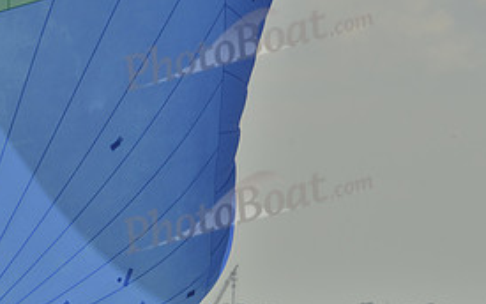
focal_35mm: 623
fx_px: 8253
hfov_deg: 3.4
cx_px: 34
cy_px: 324
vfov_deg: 2.1
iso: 280
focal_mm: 290
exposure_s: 1/1250
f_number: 10
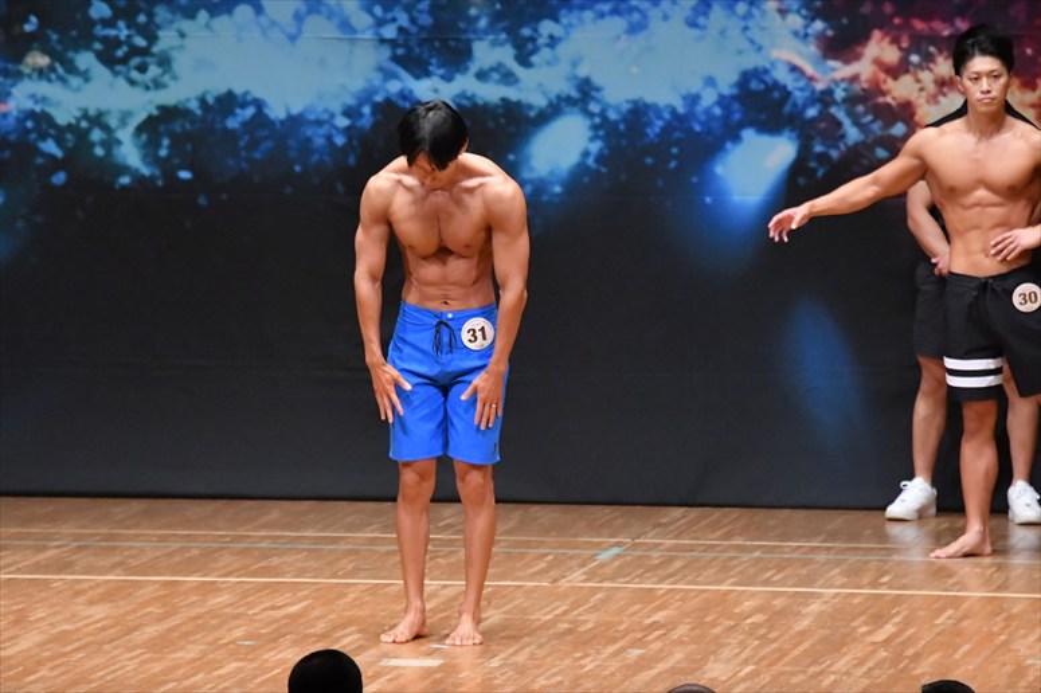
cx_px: 520
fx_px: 7804
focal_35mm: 270
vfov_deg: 5.1
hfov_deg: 7.6
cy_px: 346
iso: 8000
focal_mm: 180
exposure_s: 1/400
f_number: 5.6
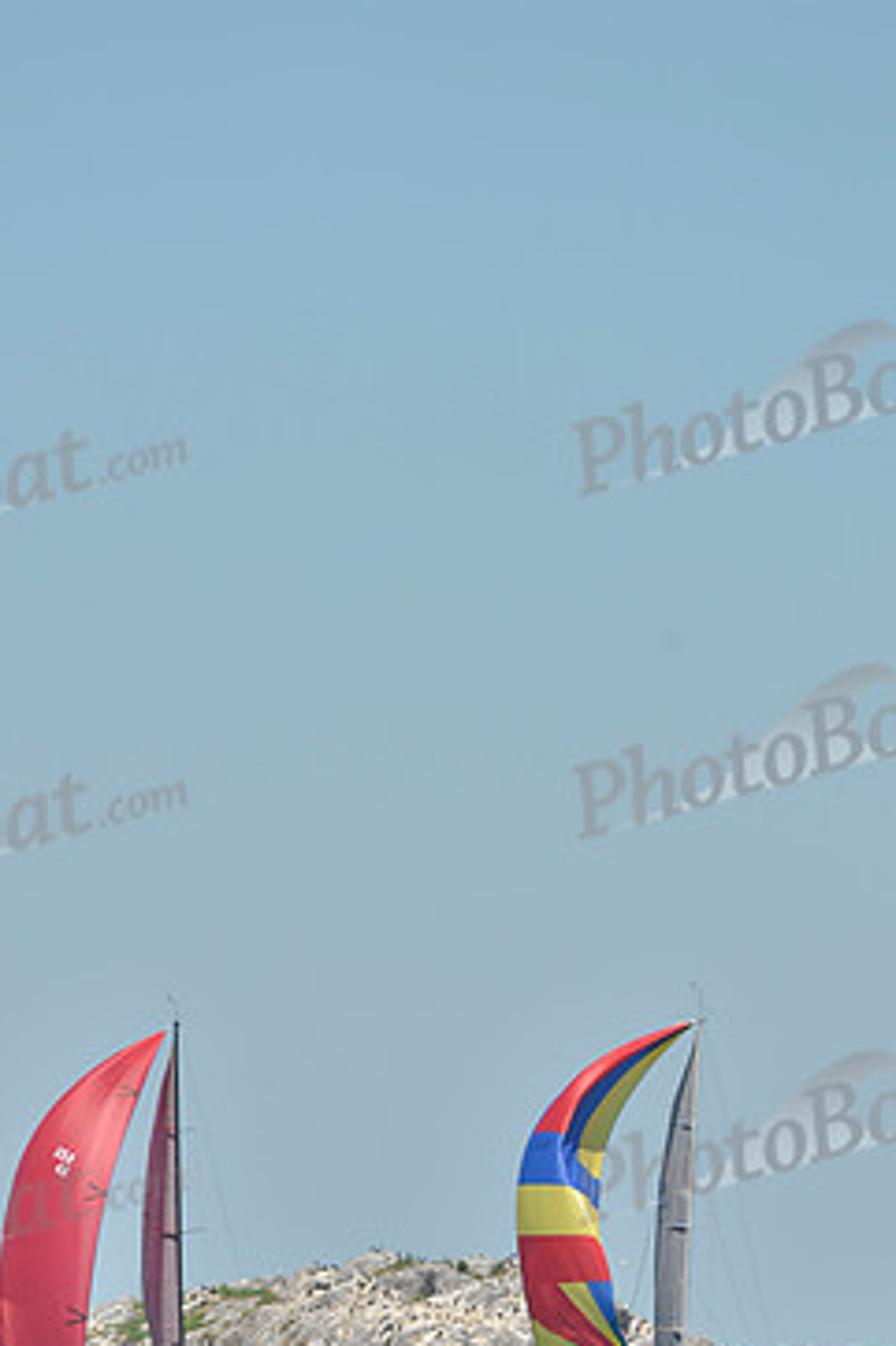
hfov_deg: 2.1
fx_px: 23952
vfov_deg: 3.2
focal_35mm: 641
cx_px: 381
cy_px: 989
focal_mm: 400
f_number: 7.1
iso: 280
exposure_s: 1/1250
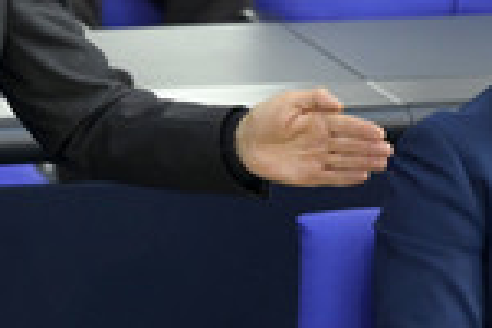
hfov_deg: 1.9
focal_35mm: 1083
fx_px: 14800
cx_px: -130
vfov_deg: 1.3
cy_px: 43
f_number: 5.6
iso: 8000
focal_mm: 360
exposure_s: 1/320
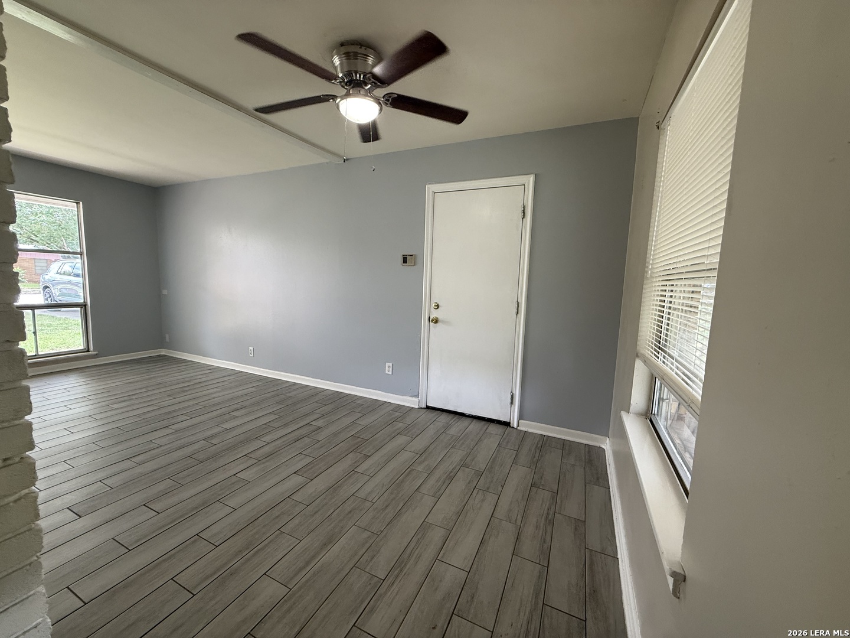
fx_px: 344
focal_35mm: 14
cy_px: 319
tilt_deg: -5.1
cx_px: 425
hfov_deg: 102.1
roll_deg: +0.6
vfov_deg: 85.7
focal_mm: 2.22
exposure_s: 1/120
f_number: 2.2
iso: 200
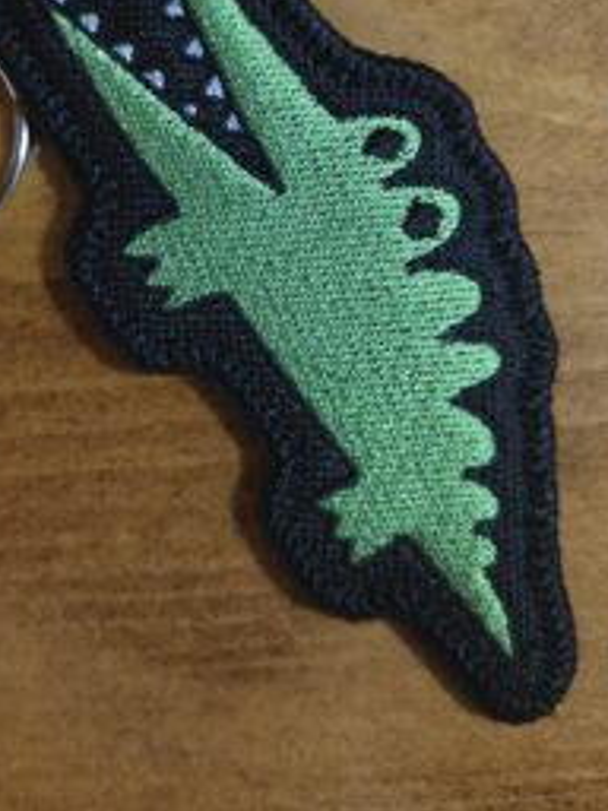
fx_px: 843
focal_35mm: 36
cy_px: 260
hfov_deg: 39.5
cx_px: 238
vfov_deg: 50.3
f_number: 1.8
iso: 1250
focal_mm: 5.4
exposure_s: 1/30
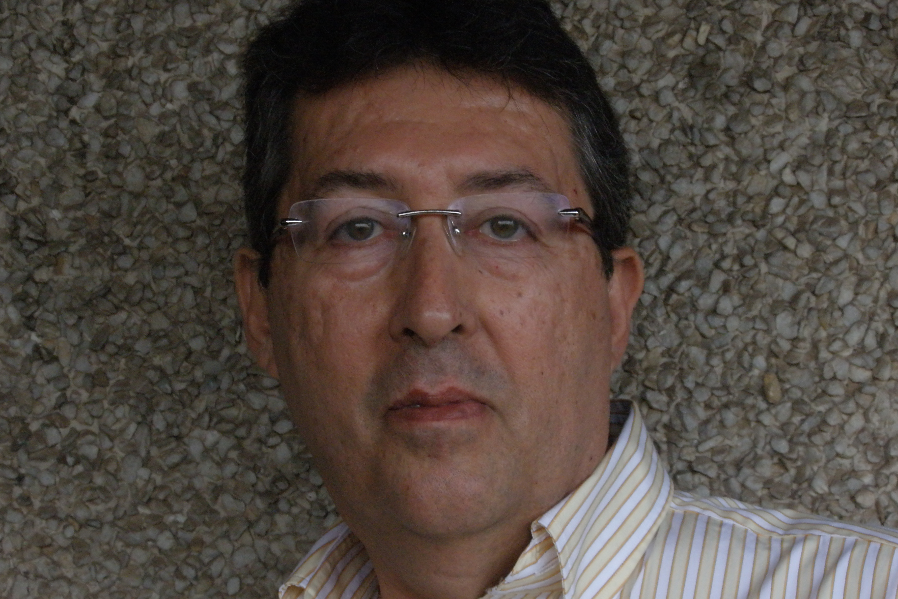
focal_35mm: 89
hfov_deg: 22.9
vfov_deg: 15.4
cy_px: 318
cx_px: 447
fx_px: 2220
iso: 200
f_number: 5.1
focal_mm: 15
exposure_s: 1/80
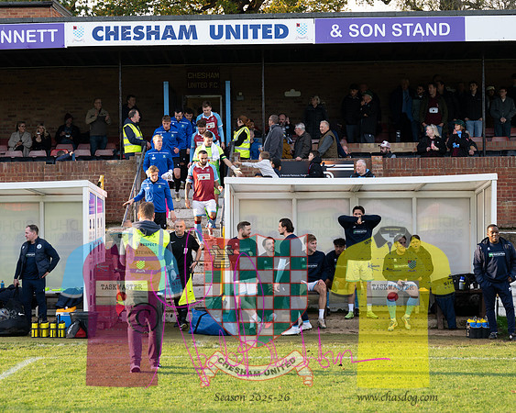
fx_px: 1393
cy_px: 200
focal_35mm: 91
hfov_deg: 21.0
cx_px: 230
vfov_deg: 16.8
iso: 400
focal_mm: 73
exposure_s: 1/400
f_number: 4
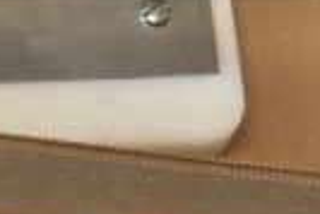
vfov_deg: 4.3
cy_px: -196
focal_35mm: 317
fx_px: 2821
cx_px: 137
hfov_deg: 6.5
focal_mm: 46
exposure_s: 1/80
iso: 2000
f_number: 5.3
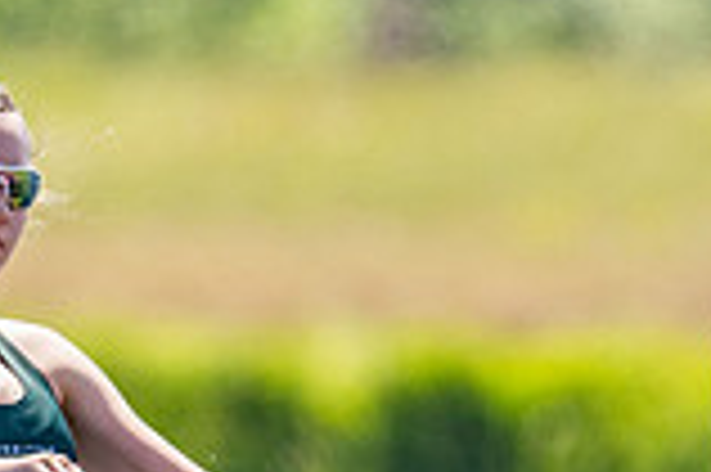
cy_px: 445
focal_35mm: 2205
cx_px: 1066
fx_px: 43503
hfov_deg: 0.9
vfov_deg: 0.6
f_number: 4.5
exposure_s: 1/2500
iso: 250
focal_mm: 400
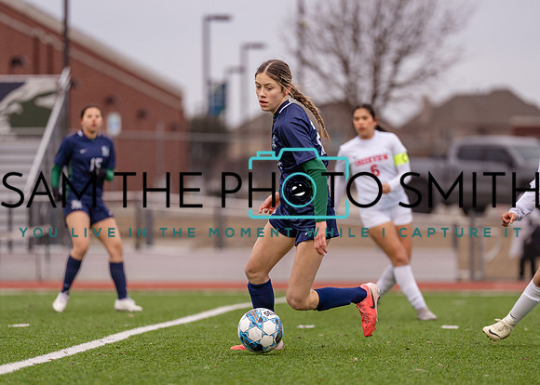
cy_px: 223
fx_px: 3889
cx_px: 274
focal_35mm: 254
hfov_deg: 7.9
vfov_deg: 5.7
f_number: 2.8
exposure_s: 1/1250
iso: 400
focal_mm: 200
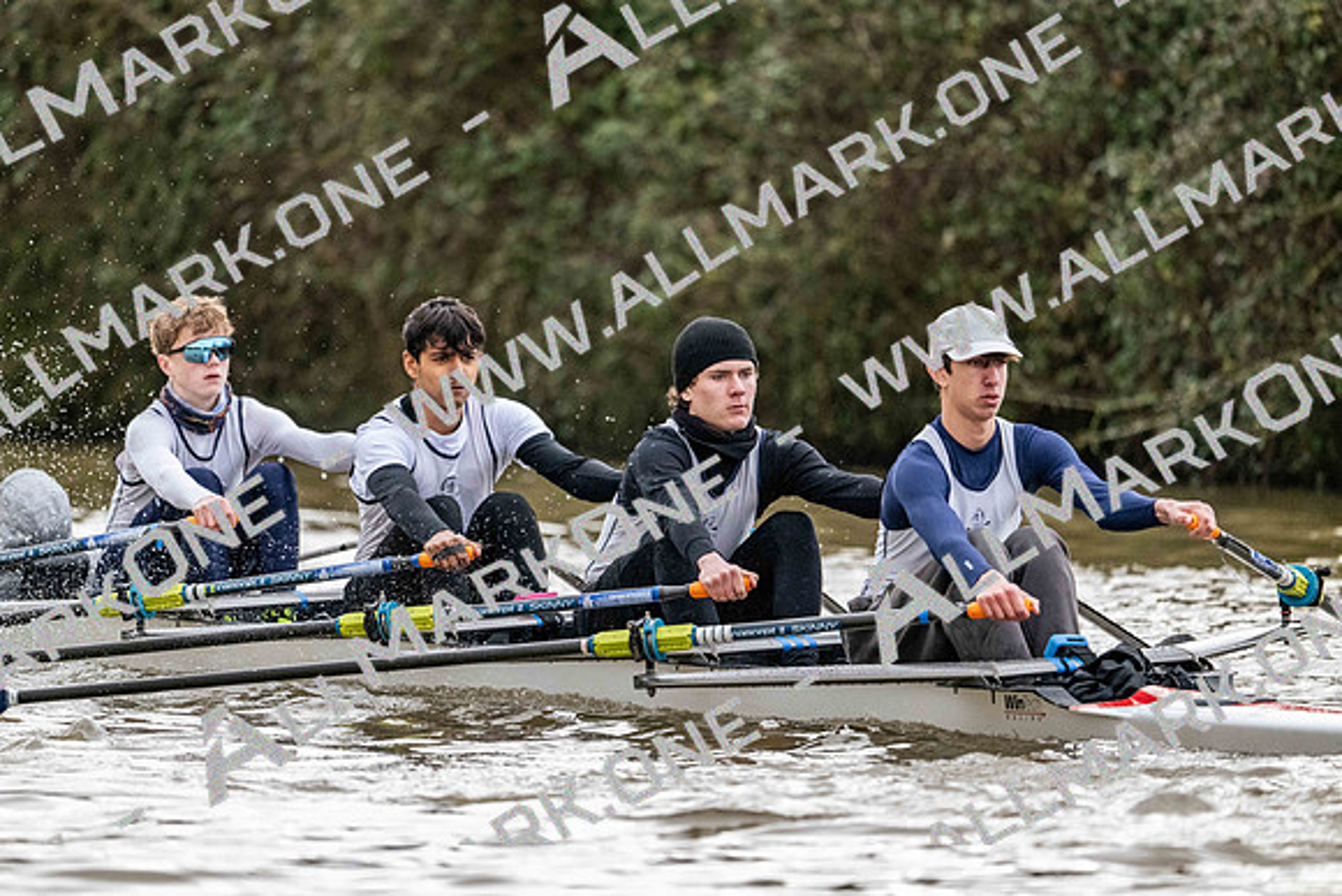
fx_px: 14914
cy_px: 448
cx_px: 671
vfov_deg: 3.4
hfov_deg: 5.2
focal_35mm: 400
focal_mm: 400
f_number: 4.5
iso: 4500
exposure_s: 1/1600
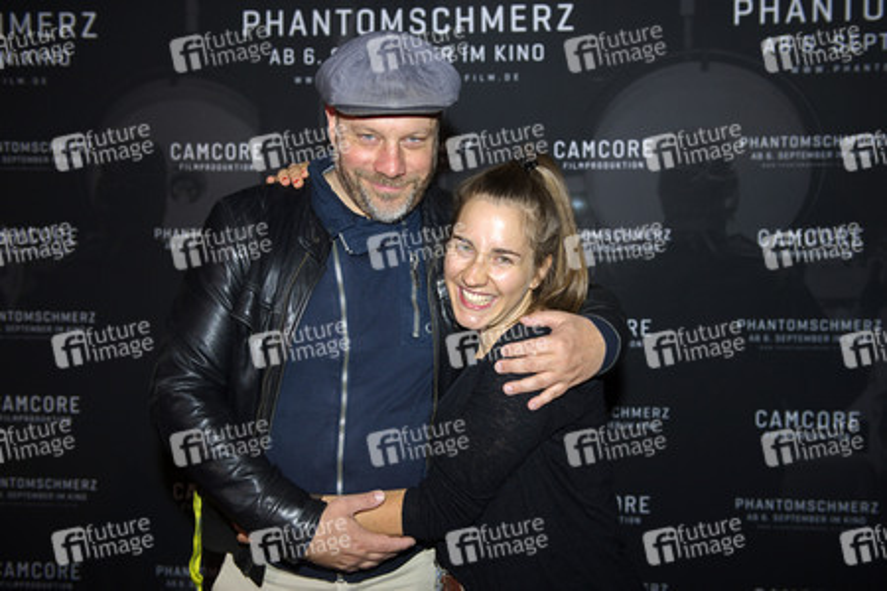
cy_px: 296
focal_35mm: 38
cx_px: 444
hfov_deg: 50.7
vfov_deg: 35.1
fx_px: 936
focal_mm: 38
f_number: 4
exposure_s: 1/250
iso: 640
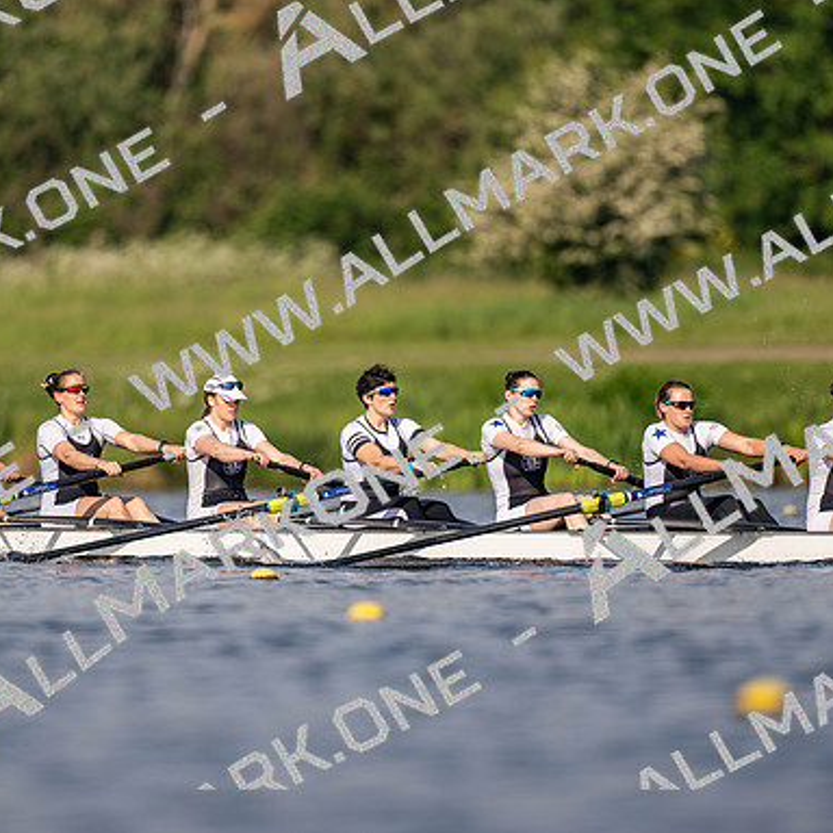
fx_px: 20991
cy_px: 418
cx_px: 397
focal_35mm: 771
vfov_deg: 2.3
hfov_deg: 2.3
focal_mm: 600
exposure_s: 1/2500
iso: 220
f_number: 4
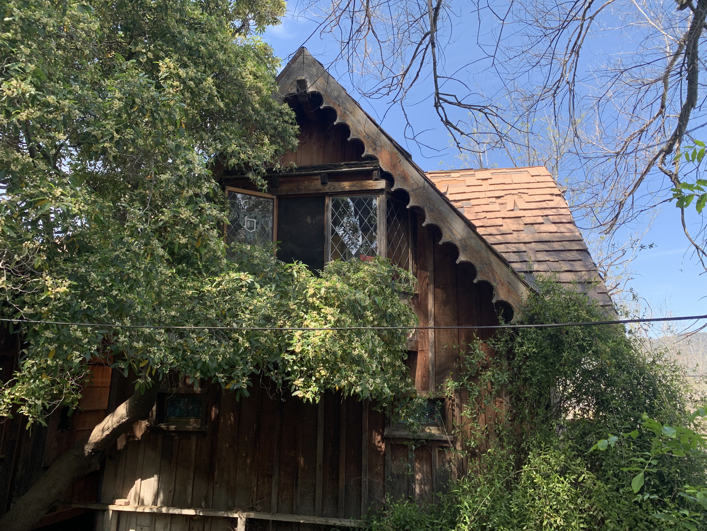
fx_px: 531
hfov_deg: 67.3
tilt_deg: +9.7
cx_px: 354
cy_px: 266
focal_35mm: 26
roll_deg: +0.0
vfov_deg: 53.1
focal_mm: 4.25
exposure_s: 1/433
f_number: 1.8
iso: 25
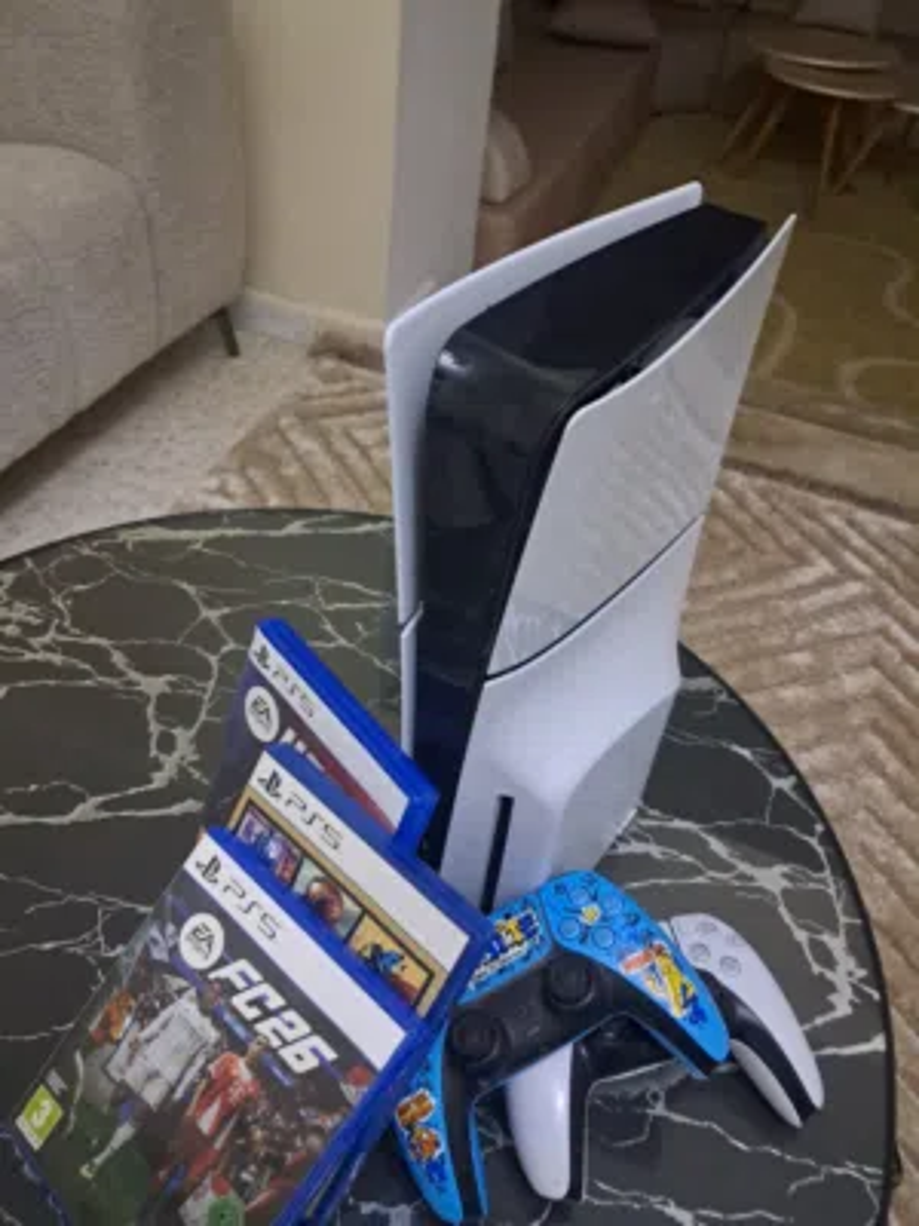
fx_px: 956
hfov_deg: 51.4
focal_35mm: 27
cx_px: 460
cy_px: 613
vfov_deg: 65.3
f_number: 1.8
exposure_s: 1/20
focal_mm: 4
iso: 800
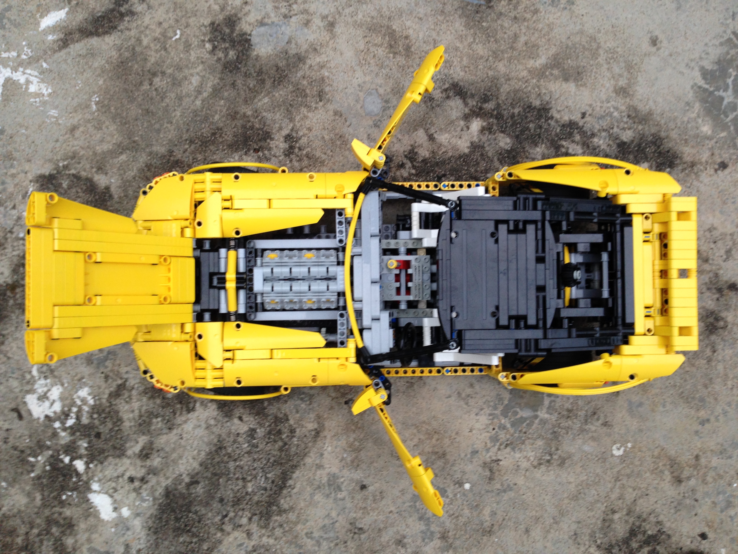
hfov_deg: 55.4
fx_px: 704
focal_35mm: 33
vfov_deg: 42.9
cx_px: 369
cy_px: 277
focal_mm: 4.12
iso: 64
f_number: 2.4
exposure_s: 1/20
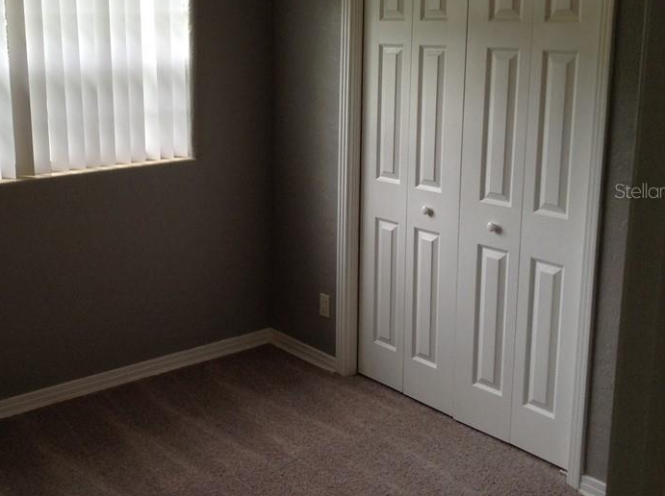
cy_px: 190
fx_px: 940
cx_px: 212
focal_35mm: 49
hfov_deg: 38.4
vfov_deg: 29.5
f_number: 2.4
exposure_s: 1/50
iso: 32
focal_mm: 3.3
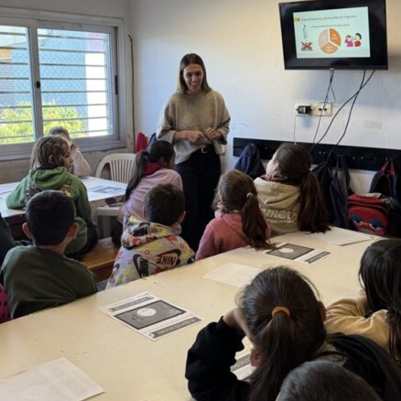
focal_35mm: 31
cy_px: 192
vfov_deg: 52.5
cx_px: 118
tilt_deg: -11.8
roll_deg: +0.5
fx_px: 406
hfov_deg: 51.1
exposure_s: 1/100
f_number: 1.78
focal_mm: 6.76
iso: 80
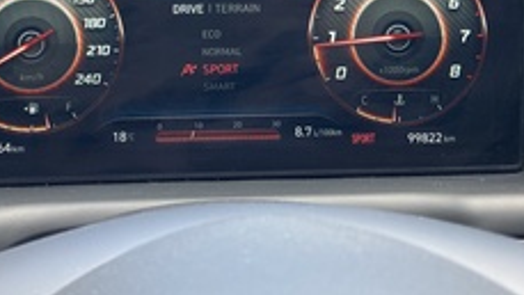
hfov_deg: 37.1
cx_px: 215
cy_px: 1
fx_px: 778
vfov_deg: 20.8
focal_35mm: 56
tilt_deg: -16.0
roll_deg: +0.5
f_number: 1.8
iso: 40
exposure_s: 1/121
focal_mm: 3.99
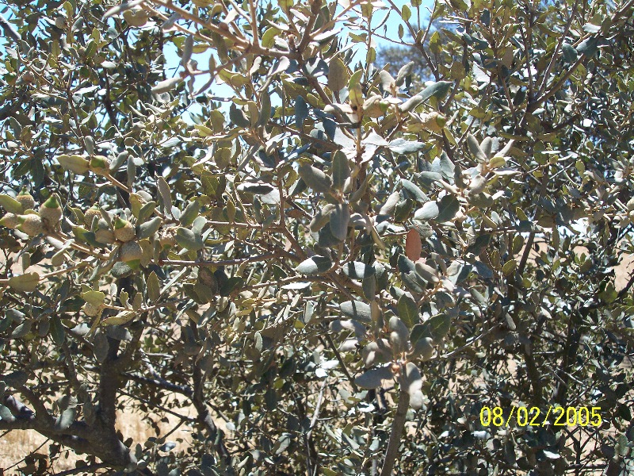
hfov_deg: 49.0
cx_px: 317
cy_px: 238
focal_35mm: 38
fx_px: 696
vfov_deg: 37.7
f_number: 4.8
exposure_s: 1/350
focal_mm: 8
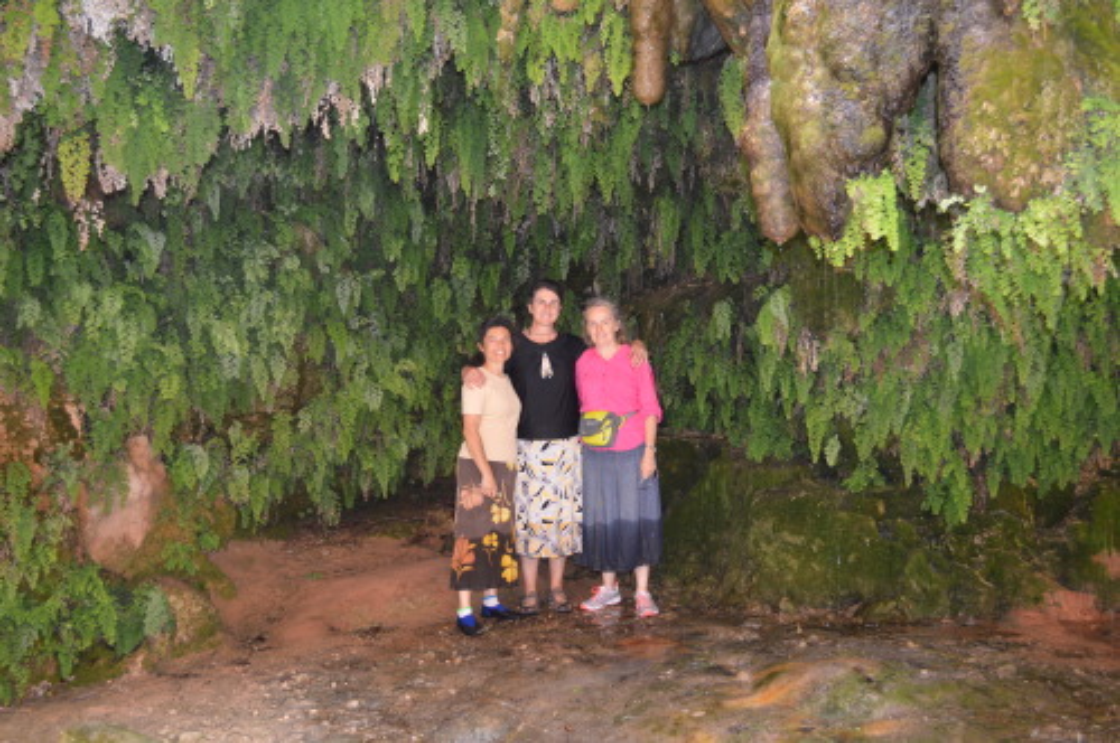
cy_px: 372
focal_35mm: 36
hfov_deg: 53.2
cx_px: 560
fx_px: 1119
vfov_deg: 36.8
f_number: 4
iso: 800
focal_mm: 24
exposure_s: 1/60
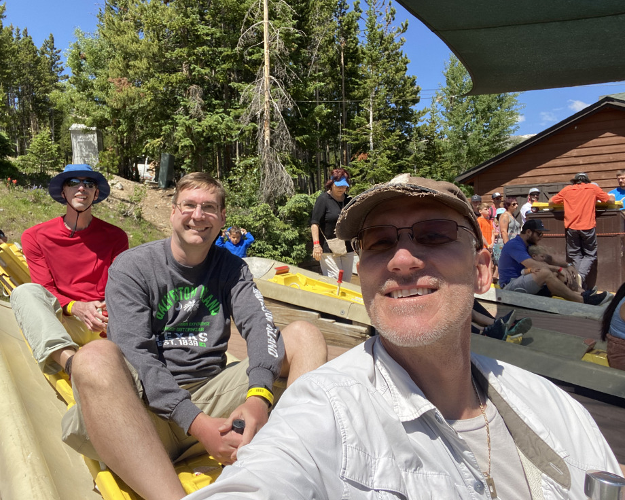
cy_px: 240
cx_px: 283
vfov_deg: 56.8
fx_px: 462
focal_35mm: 25
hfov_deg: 67.9
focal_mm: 2.71
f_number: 2.2
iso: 25
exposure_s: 1/636
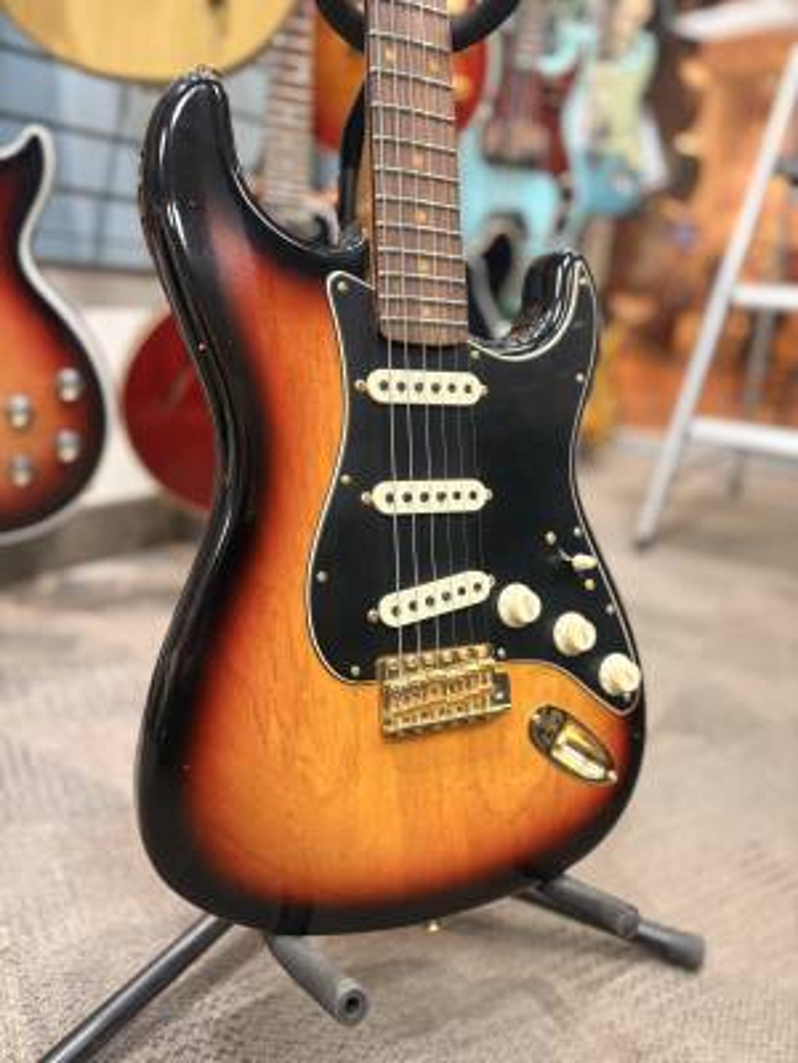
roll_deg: -4.5
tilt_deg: -16.4
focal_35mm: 26
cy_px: 532
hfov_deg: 53.1
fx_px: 799
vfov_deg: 67.3
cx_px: 399
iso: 200
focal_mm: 5.96
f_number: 1.6
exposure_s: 1/60
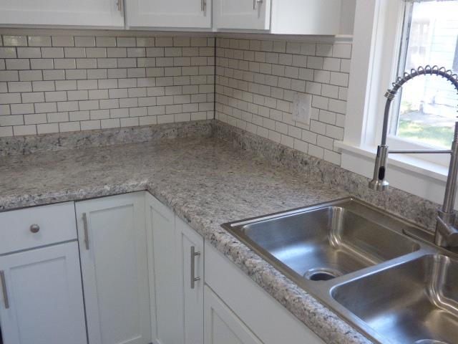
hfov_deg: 55.4
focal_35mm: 33
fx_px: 437
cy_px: 172
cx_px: 229
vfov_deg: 42.9
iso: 320
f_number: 3.4
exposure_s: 1/60
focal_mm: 5.97
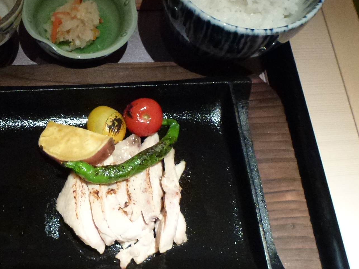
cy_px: 184
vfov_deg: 30.0
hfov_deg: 37.1
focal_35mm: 48
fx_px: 498
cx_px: 35
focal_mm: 4.3
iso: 400
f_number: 3.3
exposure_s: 1/30
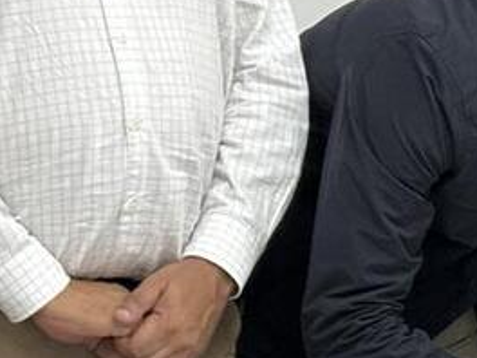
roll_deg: +0.1
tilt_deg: -1.9
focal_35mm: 236
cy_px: 123
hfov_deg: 8.3
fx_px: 3252
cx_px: 618
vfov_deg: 6.3
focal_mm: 5.96
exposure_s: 1/40
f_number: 1.6
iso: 125
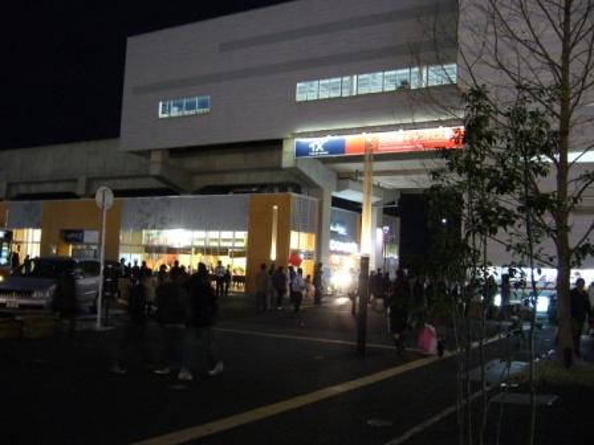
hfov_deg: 52.6
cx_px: 297
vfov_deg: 40.7
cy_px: 222
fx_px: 601
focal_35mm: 35
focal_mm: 5.8
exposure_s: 1/8
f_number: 2.8
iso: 200
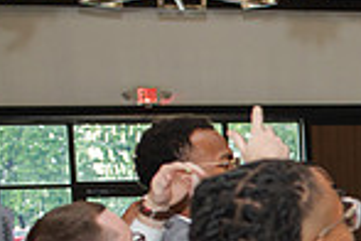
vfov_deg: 9.5
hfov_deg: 13.4
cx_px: 636
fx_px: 1384
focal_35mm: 138
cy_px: 403
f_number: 3.2
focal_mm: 35
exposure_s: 1/200
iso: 800
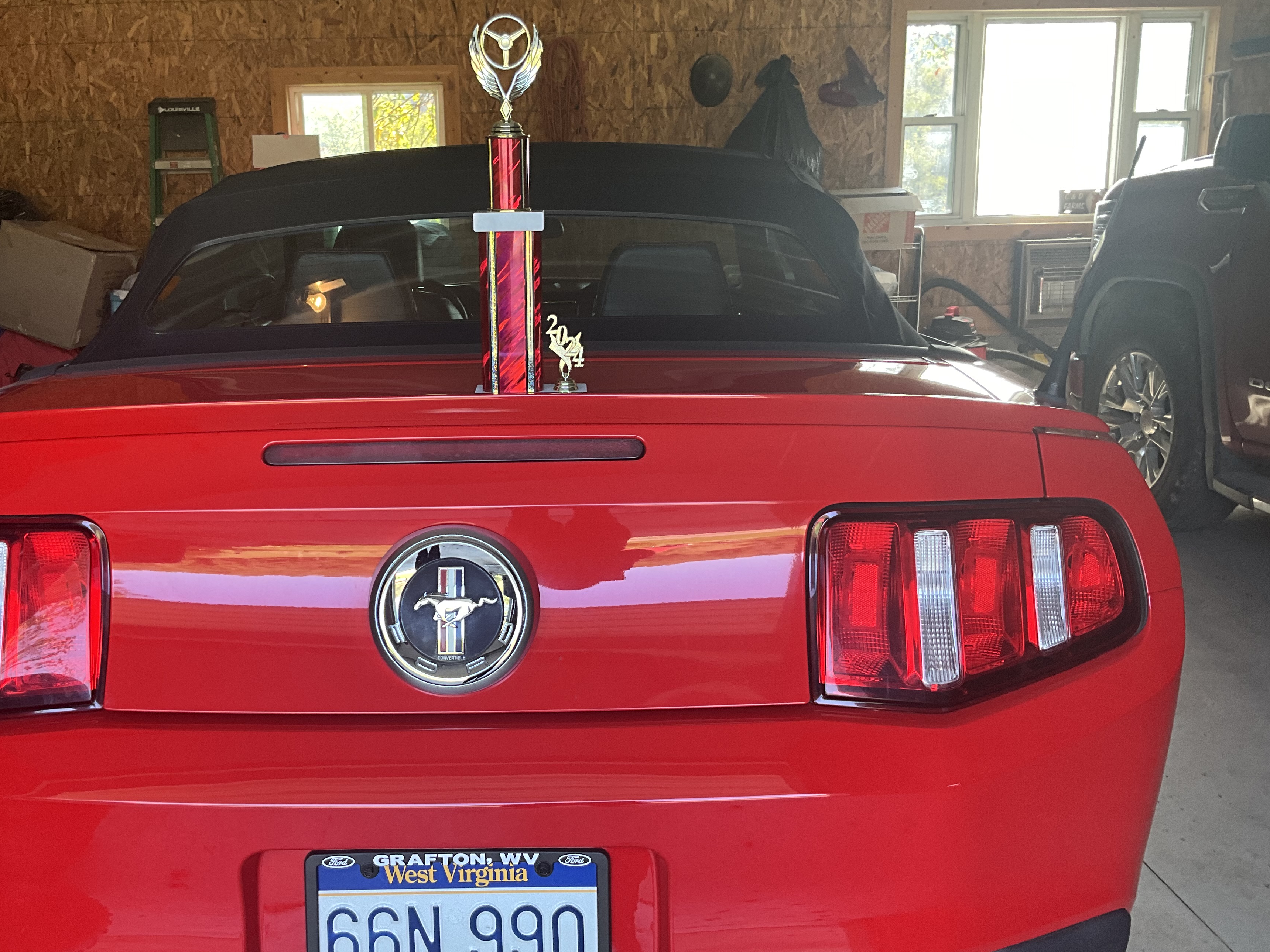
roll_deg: +2.0
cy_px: 497
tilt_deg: -13.4
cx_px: 528
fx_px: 1247
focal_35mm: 34
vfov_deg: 41.8
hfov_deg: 53.7
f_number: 1.8
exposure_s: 1/92
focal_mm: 3
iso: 64
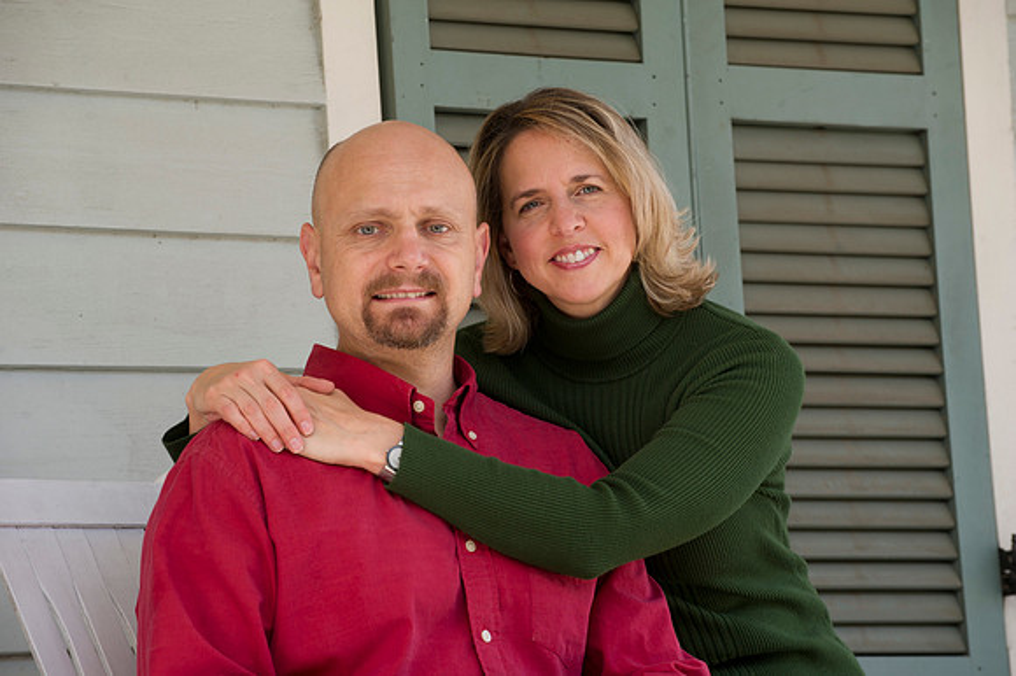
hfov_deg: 12.8
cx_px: 508
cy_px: 338
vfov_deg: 8.6
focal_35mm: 160
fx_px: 4513
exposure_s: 1/100
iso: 200
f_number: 5.6
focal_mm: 160
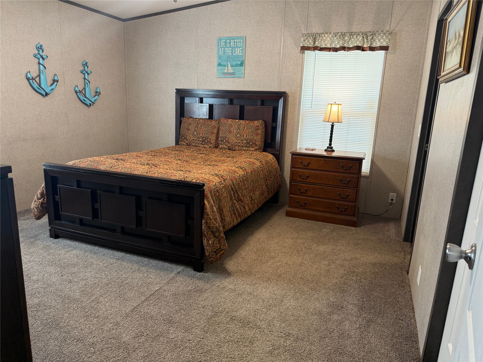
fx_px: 335
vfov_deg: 56.8
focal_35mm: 24
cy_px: 181
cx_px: 242
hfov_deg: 71.6
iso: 250
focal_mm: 6.76
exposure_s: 1/60
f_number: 1.78
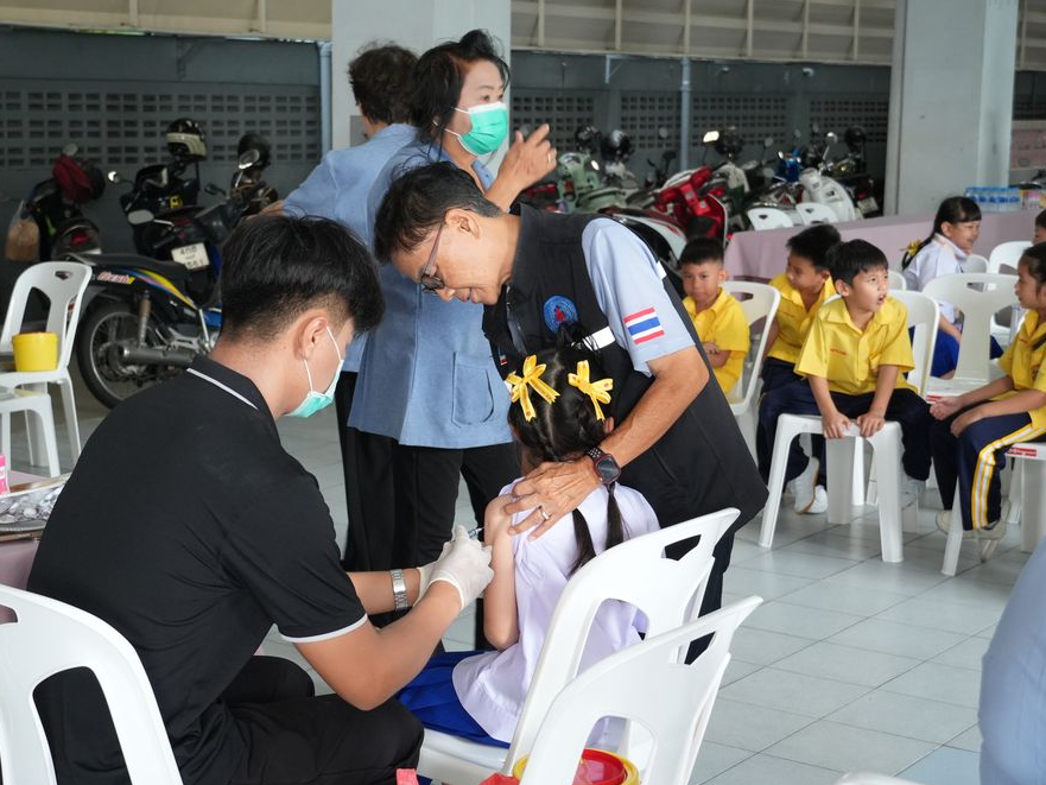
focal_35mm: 61
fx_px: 1830
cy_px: 395
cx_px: 464
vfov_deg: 24.2
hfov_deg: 31.9
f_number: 5
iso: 1600
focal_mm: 37
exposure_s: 1/125
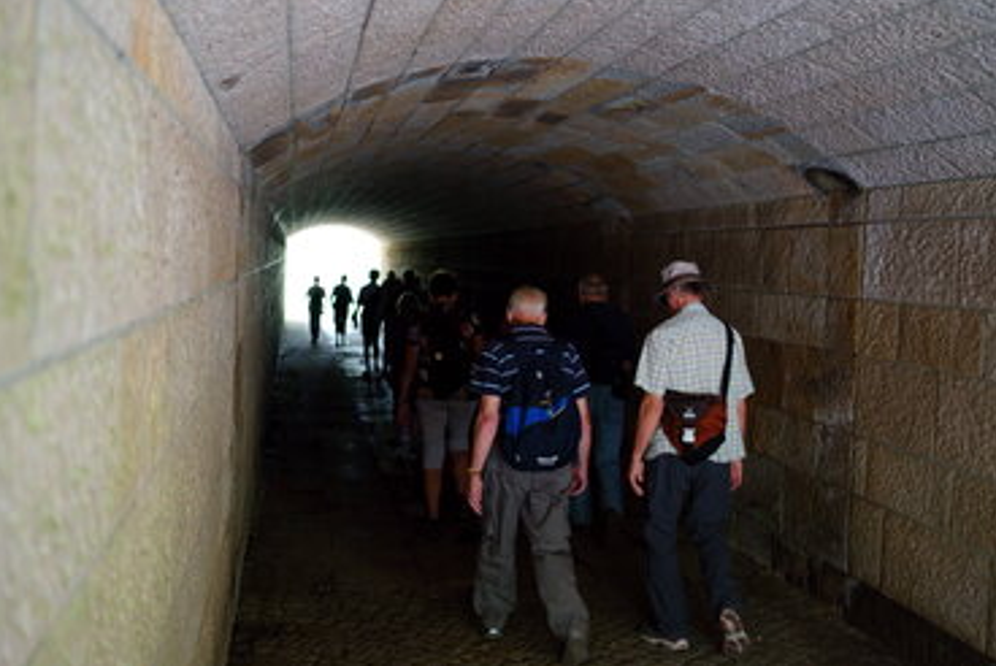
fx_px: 1052
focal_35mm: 38
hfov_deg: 50.6
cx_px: 525
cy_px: 310
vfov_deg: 35.1
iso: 1000
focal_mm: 35
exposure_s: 1/60
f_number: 2
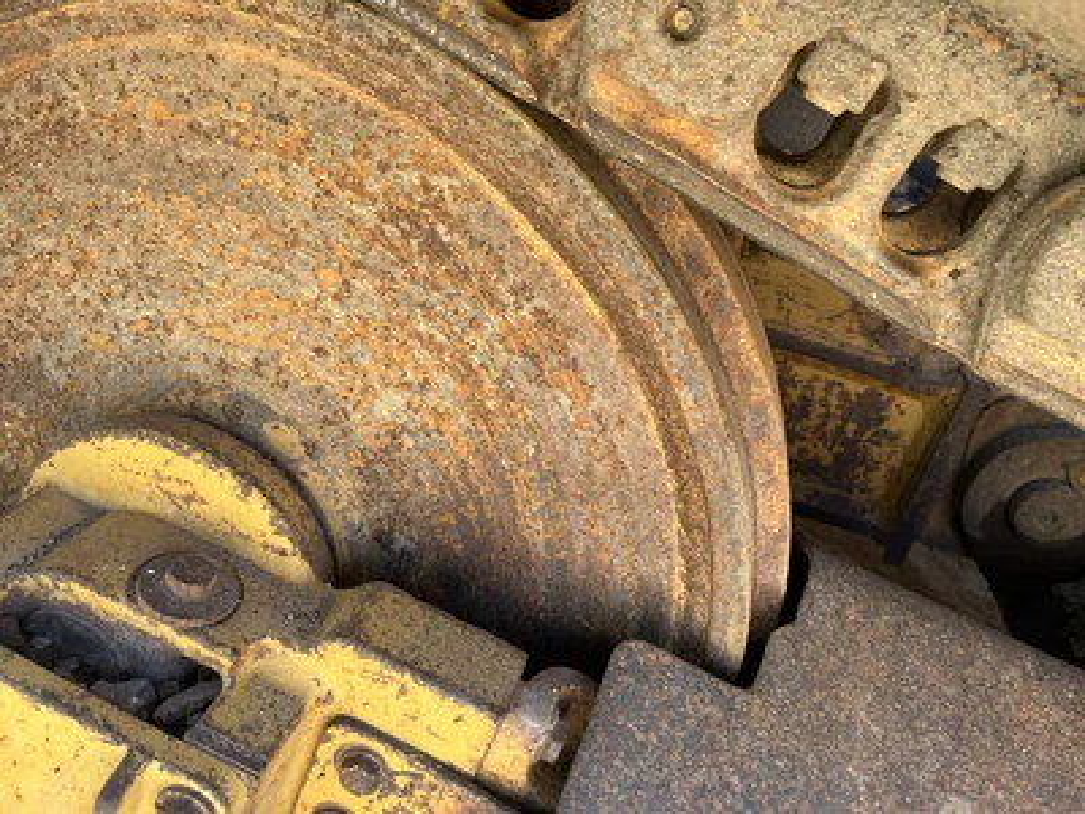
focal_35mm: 26
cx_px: 542
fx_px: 815
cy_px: 407
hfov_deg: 67.3
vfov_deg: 53.1
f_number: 1.6
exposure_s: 1/164
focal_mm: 5.1
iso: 40
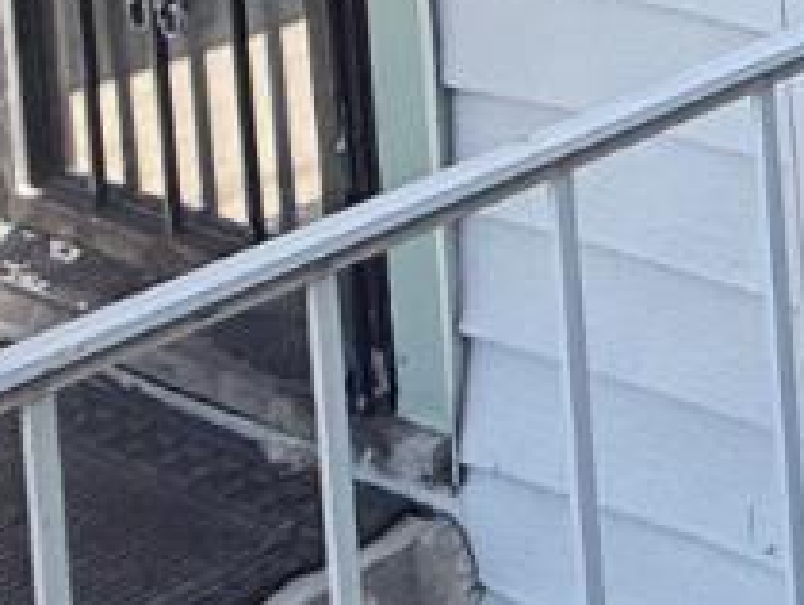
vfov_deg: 11.9
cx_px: 2018
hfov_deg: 13.4
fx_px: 2325
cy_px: -875
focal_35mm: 100
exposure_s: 1/502
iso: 64
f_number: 2.2
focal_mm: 2.22
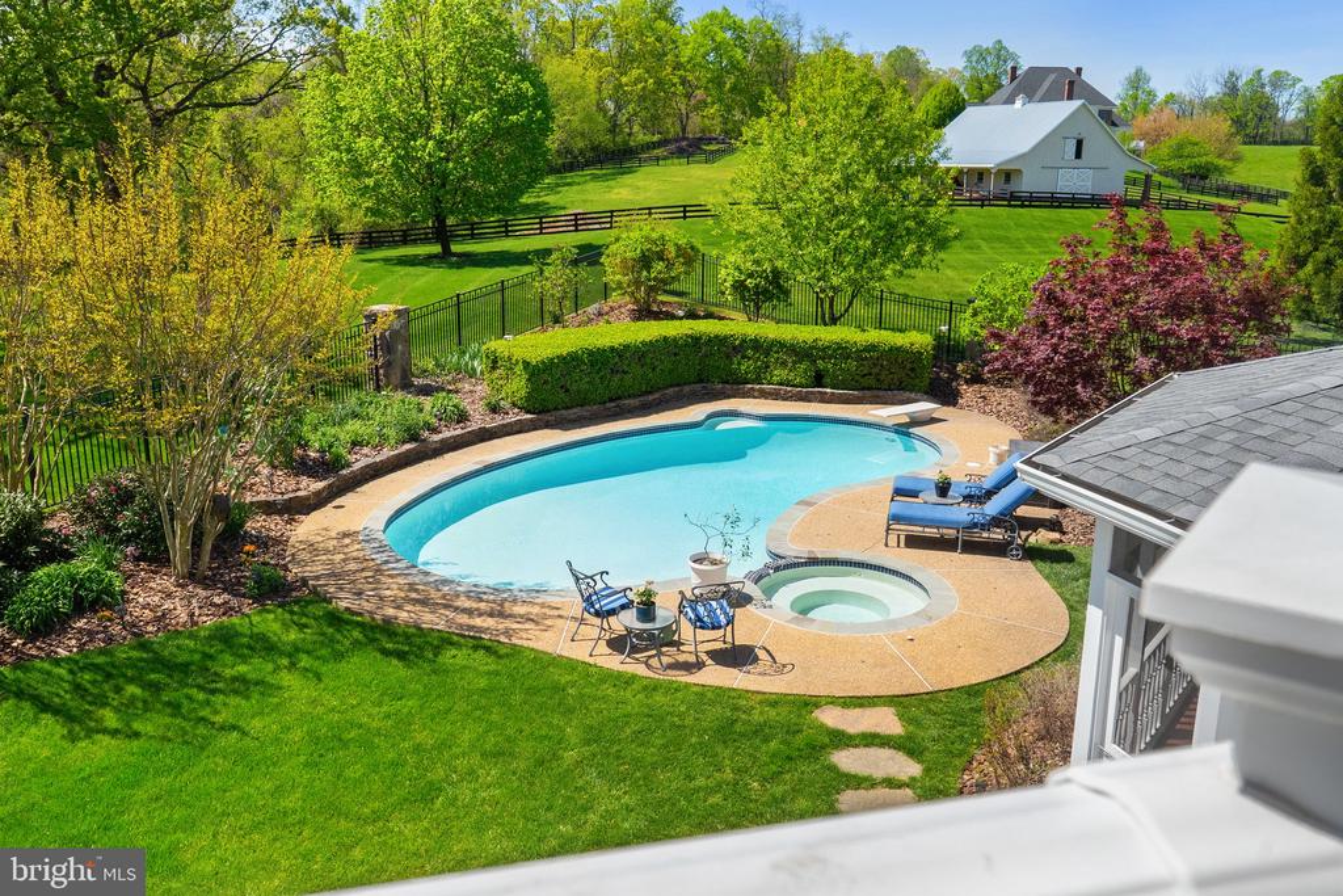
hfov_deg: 63.7
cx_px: 672
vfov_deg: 45.0
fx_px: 1082
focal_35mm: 29
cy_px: 448
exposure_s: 1/2000
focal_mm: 19.5
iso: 800
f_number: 8
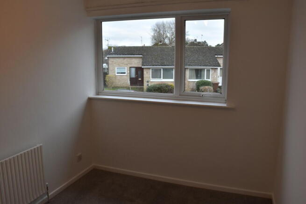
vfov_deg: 48.0
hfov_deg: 67.4
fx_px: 230
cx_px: 153
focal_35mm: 27
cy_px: 102
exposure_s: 1/125
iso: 400
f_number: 5.6
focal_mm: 18
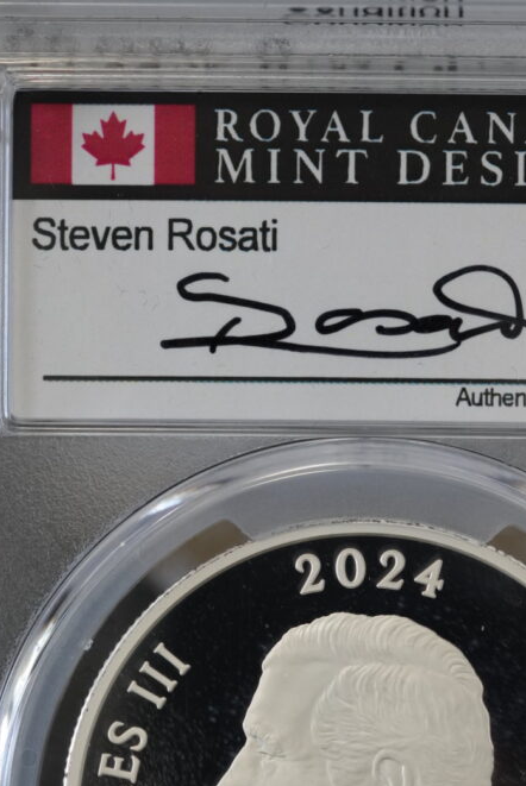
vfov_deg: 9.8
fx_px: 4571
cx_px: 374
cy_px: 590
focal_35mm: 209
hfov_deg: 6.6
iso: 800
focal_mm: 90
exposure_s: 1/160
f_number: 4
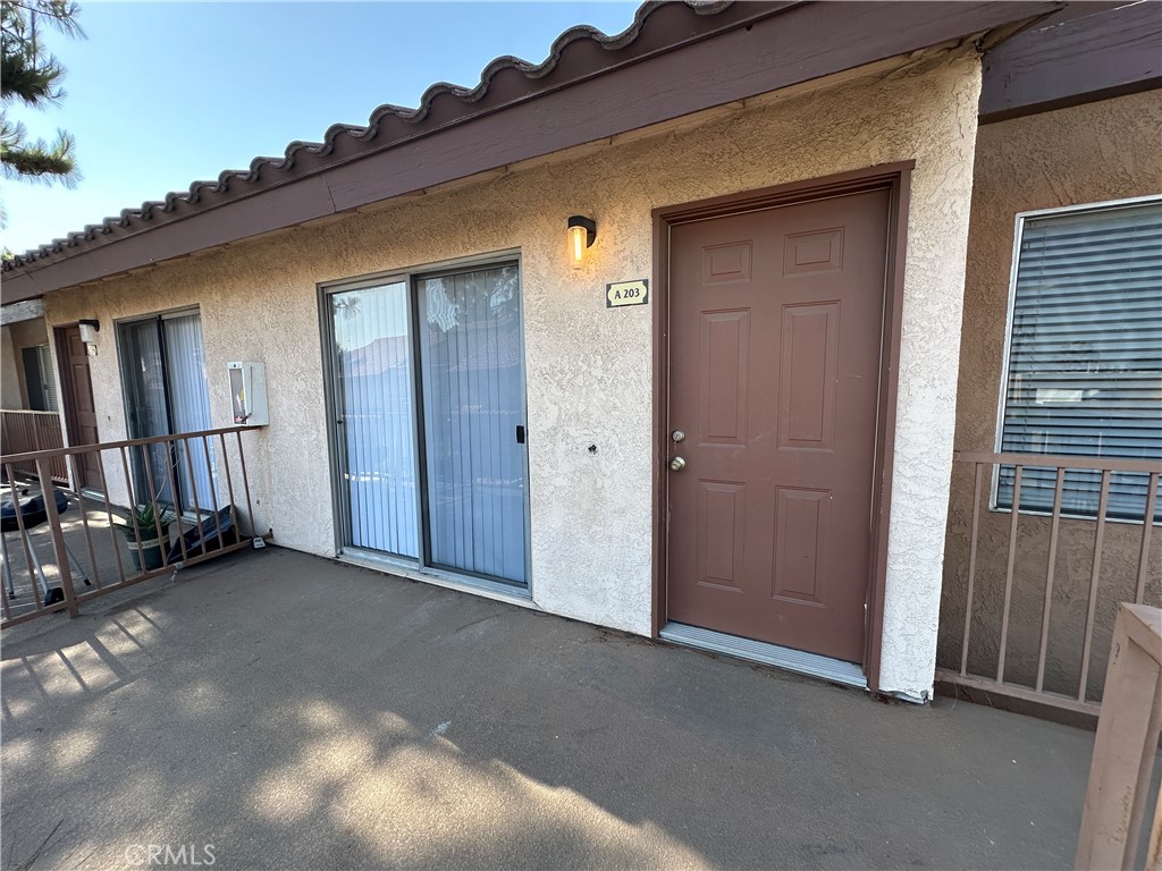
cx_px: 581
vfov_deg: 85.7
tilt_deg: -6.1
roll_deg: +0.2
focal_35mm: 14
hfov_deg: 102.1
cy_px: 436
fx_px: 470
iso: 40
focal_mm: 2.22
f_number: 2.2
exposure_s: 1/353
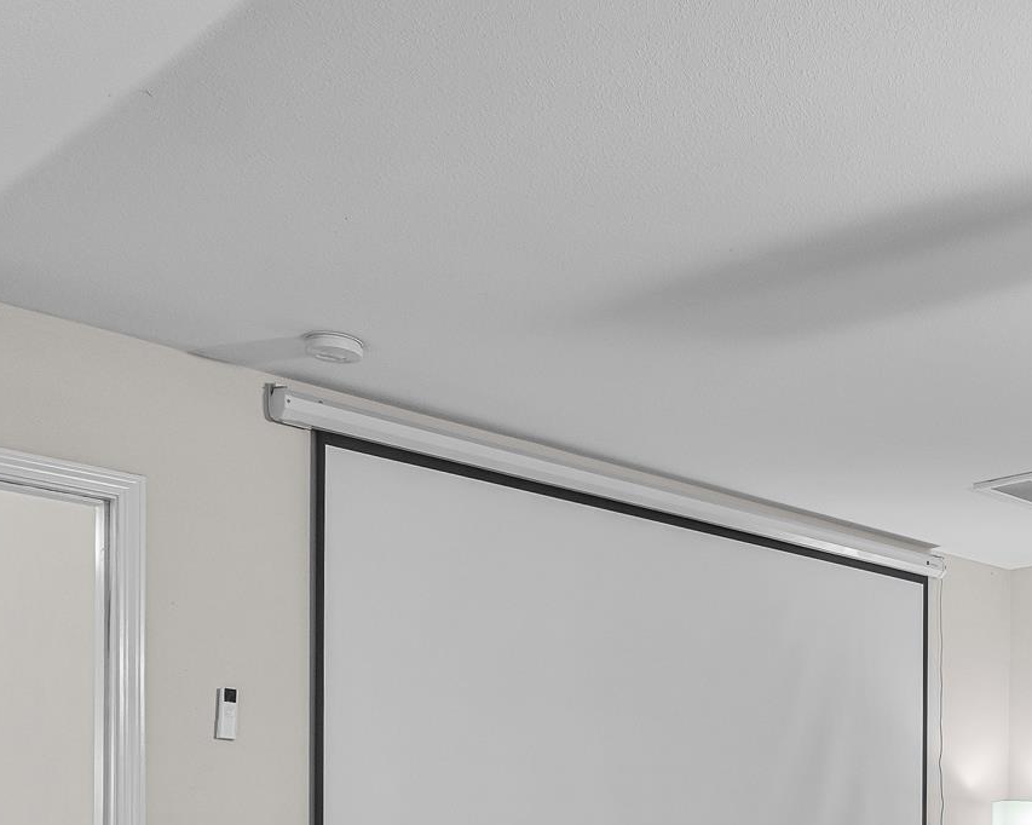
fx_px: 1386
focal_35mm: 45
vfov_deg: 30.4
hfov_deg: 37.8
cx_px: 955
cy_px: 862
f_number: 6.3
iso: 320
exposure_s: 1/2
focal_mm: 11
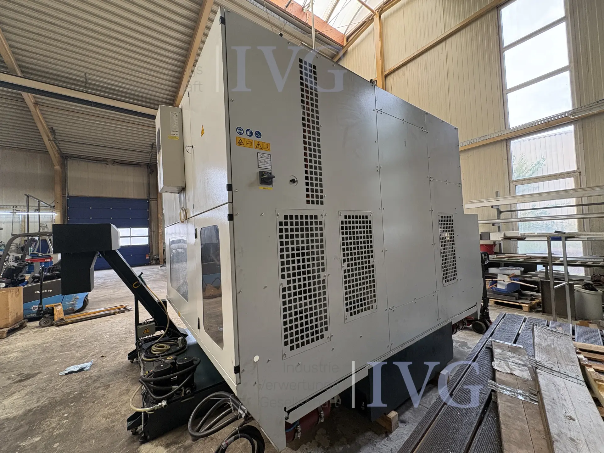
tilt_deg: +1.8
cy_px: 226
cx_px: 302
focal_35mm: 14
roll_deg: +2.7
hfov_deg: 102.1
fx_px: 244
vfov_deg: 85.7
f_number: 2.2
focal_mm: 2.22
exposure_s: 1/100
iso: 200
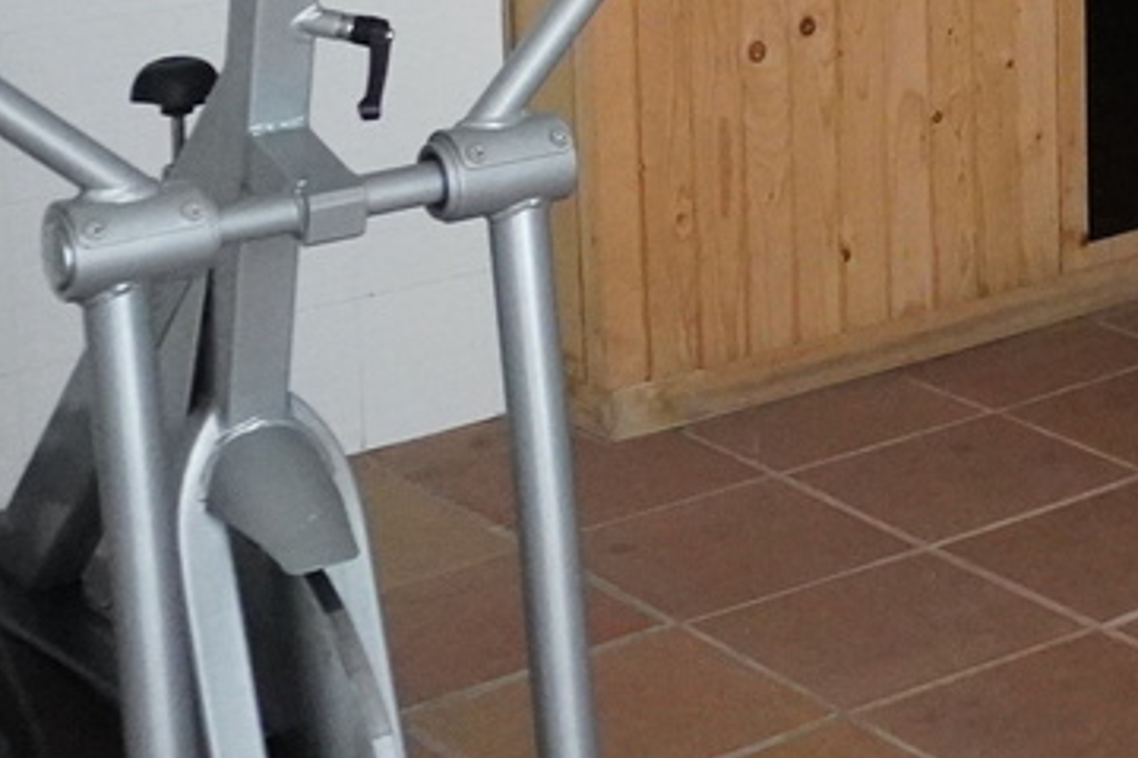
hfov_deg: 17.8
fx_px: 3161
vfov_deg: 13.1
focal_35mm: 100
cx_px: 1805
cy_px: -303
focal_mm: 16
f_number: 3.5
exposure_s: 1/160
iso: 4000
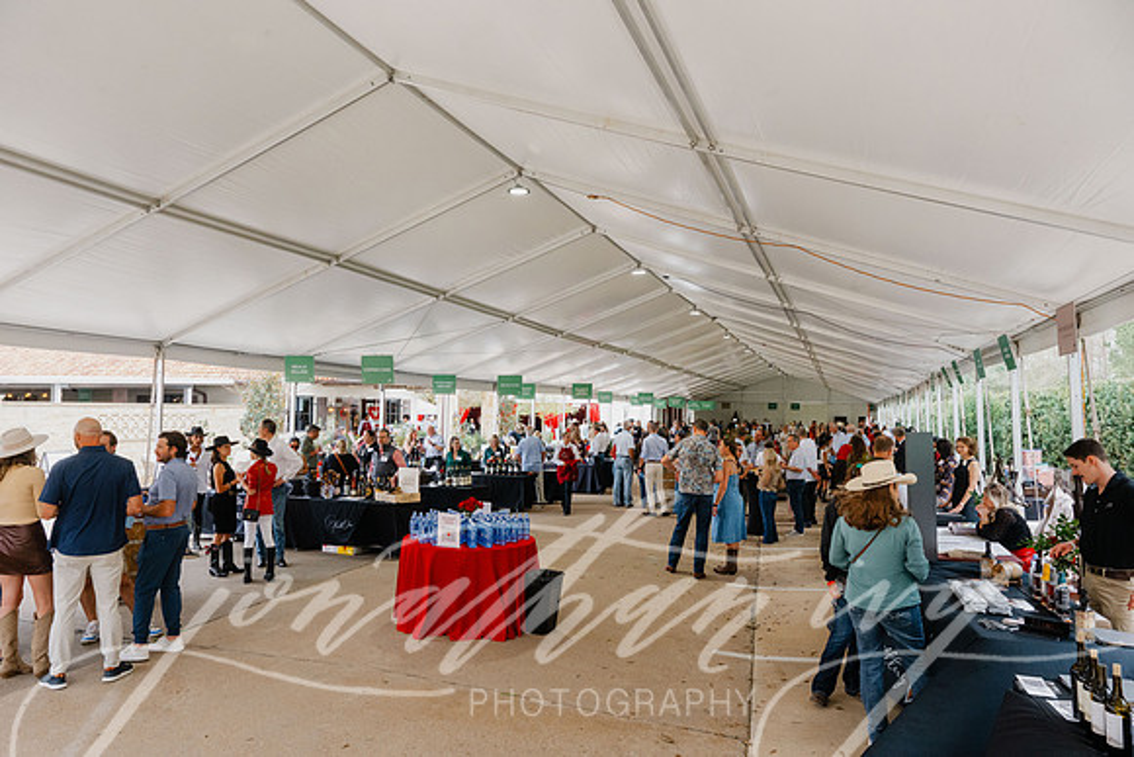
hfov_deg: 73.7
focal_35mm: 24
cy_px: 378
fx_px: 756
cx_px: 567
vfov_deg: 53.2
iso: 1600
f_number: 10
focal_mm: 24
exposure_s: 1/125
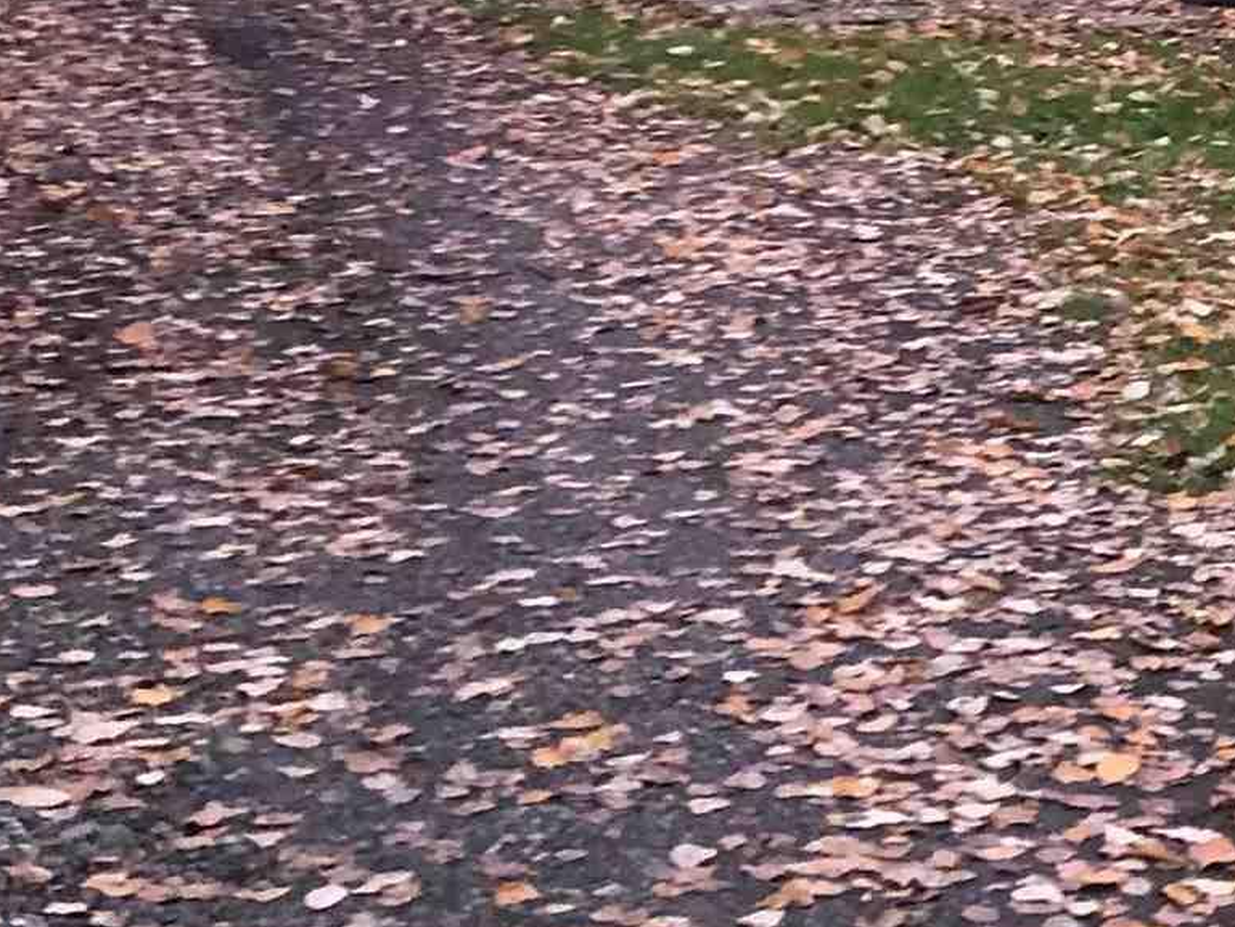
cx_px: 2094
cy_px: -89
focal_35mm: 112
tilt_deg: -3.7
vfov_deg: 13.0
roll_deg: -1.7
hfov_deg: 15.5
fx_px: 3996
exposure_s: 1/13
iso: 100
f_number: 1.8
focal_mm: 4
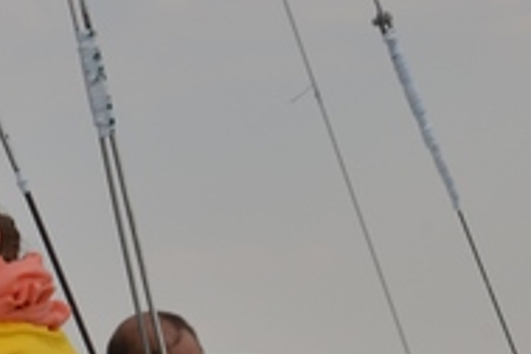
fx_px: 6991
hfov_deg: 4.3
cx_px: -289
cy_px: 657
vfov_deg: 2.9
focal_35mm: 474
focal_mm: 112
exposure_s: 1/100
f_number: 10
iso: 125
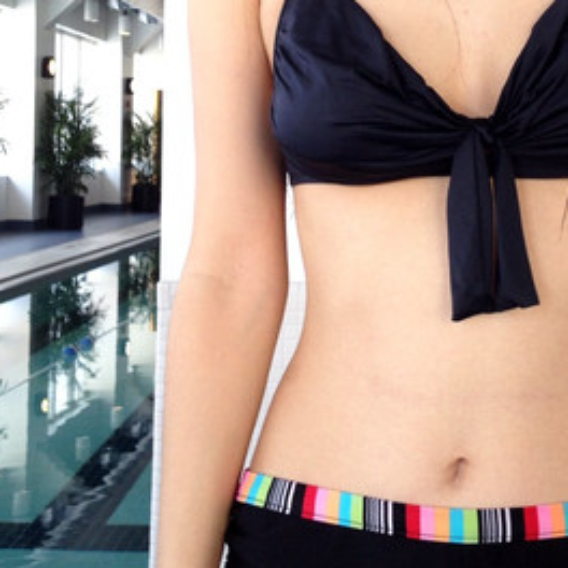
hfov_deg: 22.9
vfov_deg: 22.8
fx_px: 1392
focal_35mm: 75
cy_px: 138
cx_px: 420
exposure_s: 1/60
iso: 64
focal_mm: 4.28
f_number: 2.4
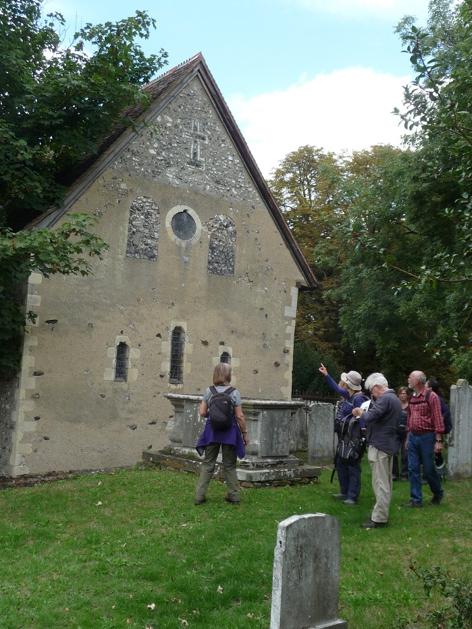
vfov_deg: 50.1
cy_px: 305
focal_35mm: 37
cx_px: 233
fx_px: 673
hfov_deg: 38.7
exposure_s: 1/250
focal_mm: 5.3
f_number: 3.5
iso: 100
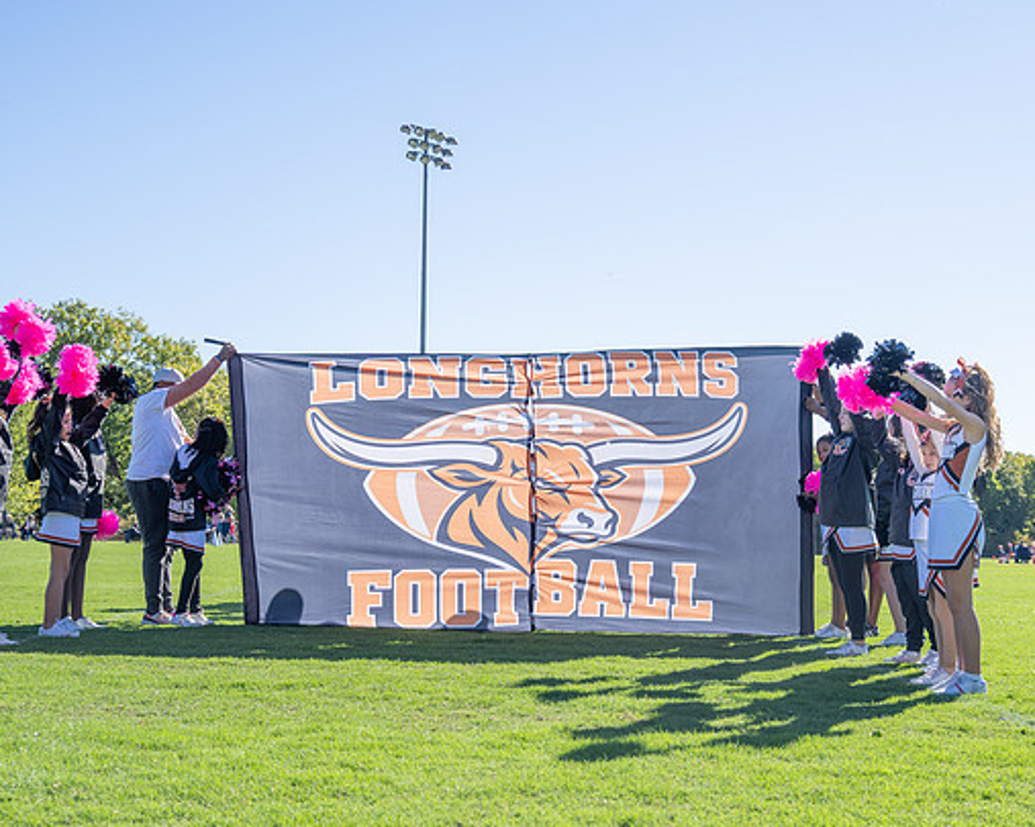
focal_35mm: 47
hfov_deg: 39.5
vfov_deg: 32.0
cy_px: 503
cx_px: 579
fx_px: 1439
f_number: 4
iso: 250
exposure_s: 1/2500
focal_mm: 30.5
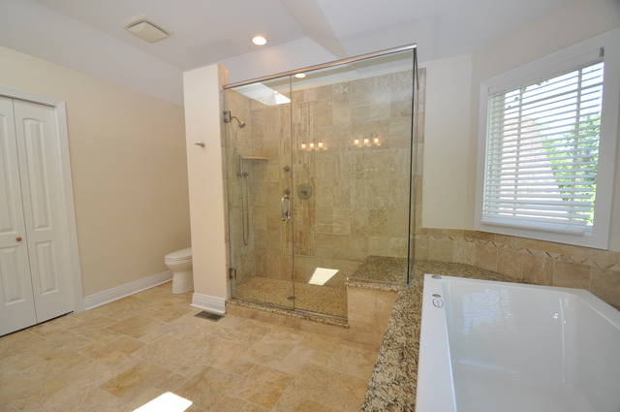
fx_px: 258
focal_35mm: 15
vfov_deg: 77.2
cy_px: 206
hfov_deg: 100.5
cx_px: 310
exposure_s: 1/125
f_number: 5.6
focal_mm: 10
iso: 360
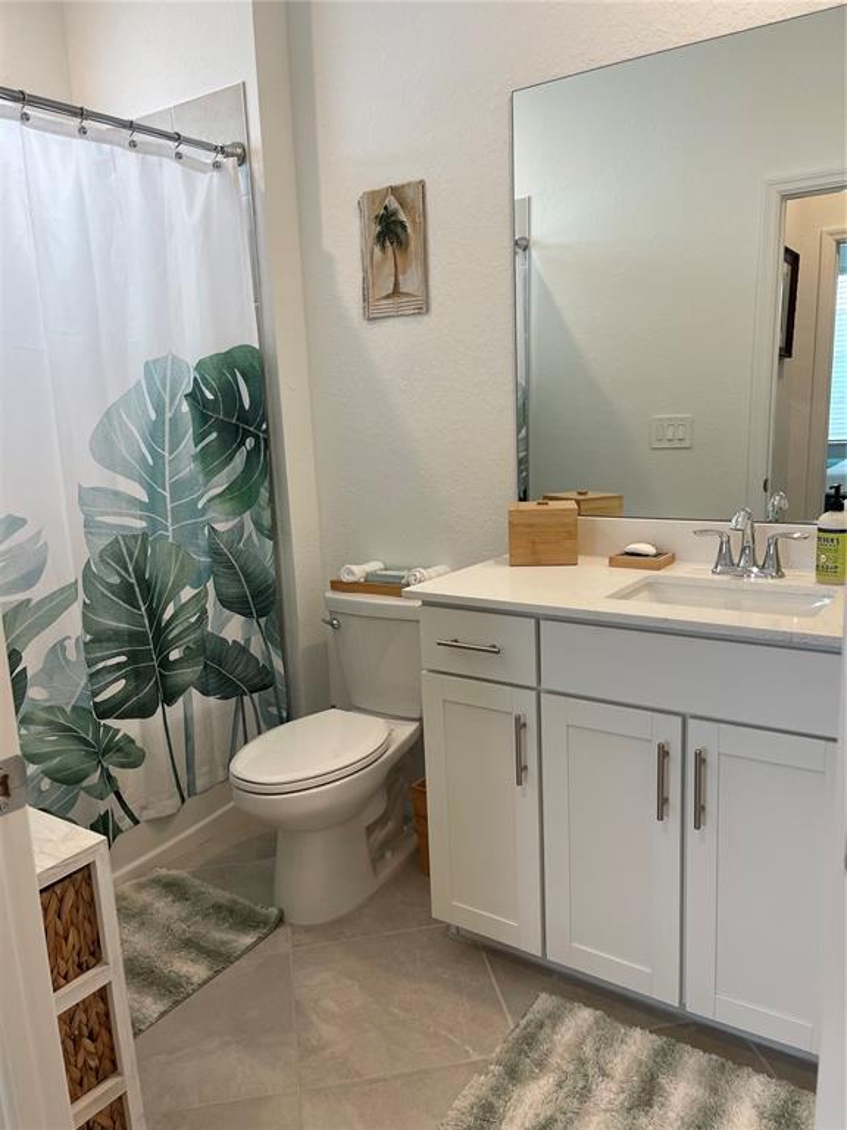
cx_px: 424
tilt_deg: -10.7
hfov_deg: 54.9
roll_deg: +2.8
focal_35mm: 25
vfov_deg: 69.4
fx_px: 816
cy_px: 565
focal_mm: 5.1
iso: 80
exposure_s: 1/120
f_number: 1.6
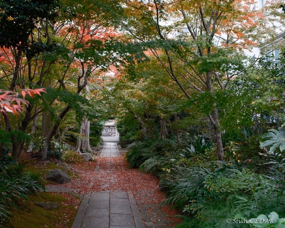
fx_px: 430
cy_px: 114
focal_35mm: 51
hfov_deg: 36.5
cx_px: 115
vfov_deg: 29.7
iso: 400
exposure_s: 1/125
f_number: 5.6
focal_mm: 30
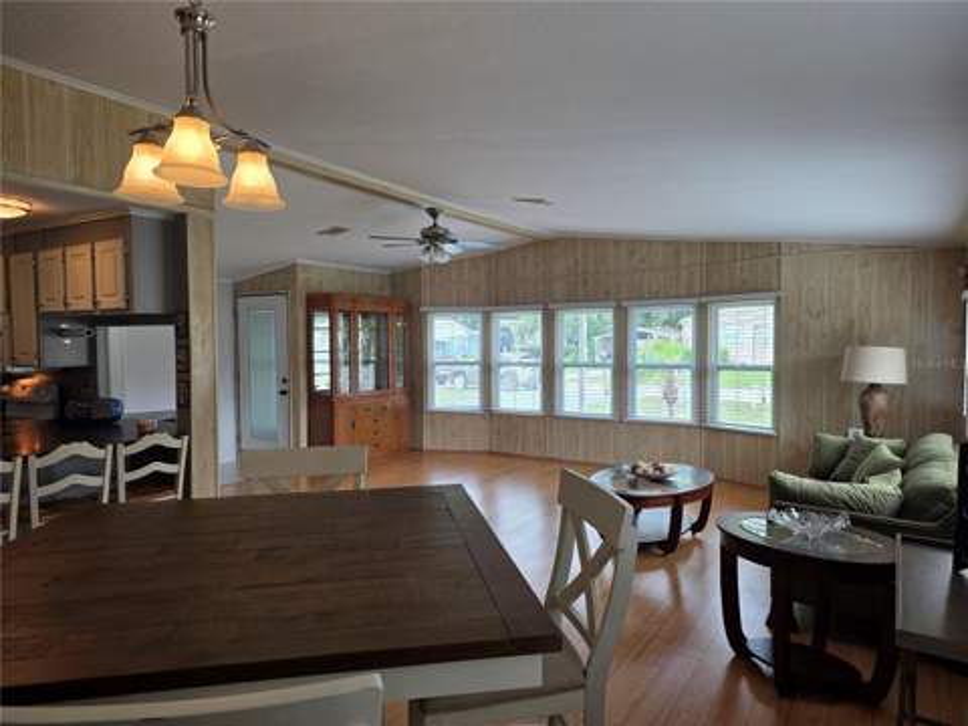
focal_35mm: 23
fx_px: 643
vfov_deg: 58.9
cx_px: 484
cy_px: 363
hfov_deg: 73.9
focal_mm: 6.25
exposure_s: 1/120
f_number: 1.7
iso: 64
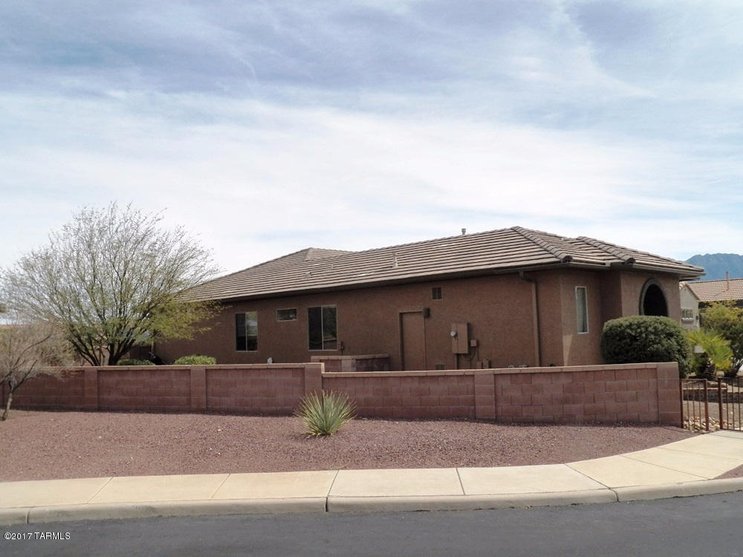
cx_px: 372
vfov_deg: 45.4
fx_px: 665
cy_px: 278
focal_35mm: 31
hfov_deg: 58.4
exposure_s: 1/2000
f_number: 4.5
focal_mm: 5.5
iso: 125
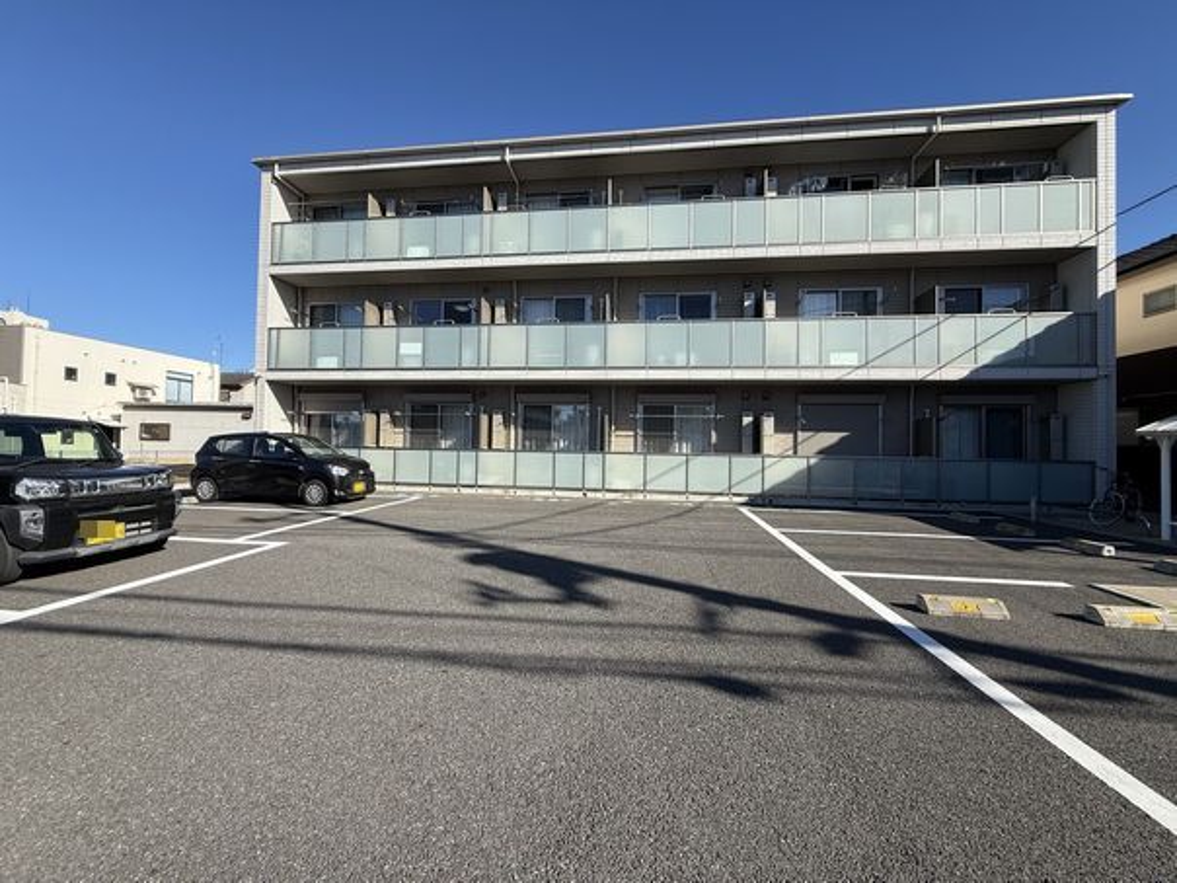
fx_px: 476
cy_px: 442
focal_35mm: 14
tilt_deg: +1.4
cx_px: 588
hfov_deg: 102.1
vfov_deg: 85.7
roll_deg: -2.0
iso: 50
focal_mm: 2.22
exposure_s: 1/1497
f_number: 2.2
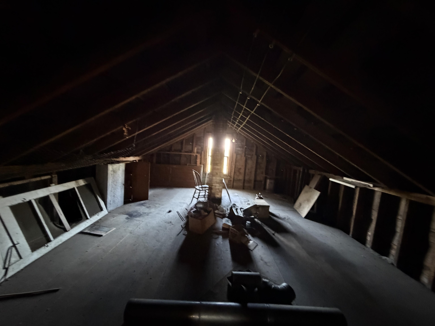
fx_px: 176
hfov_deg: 102.1
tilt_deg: -5.3
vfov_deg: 85.7
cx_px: 218
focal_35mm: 14
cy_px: 163
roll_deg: -4.6
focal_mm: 2.22
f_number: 2.2
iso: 2000
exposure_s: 1/30
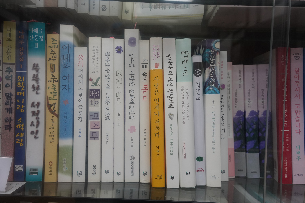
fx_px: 297
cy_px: 102
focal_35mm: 35
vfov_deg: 37.9
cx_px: 152
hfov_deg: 54.4
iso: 1600
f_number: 8
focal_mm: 35
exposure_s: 1/80
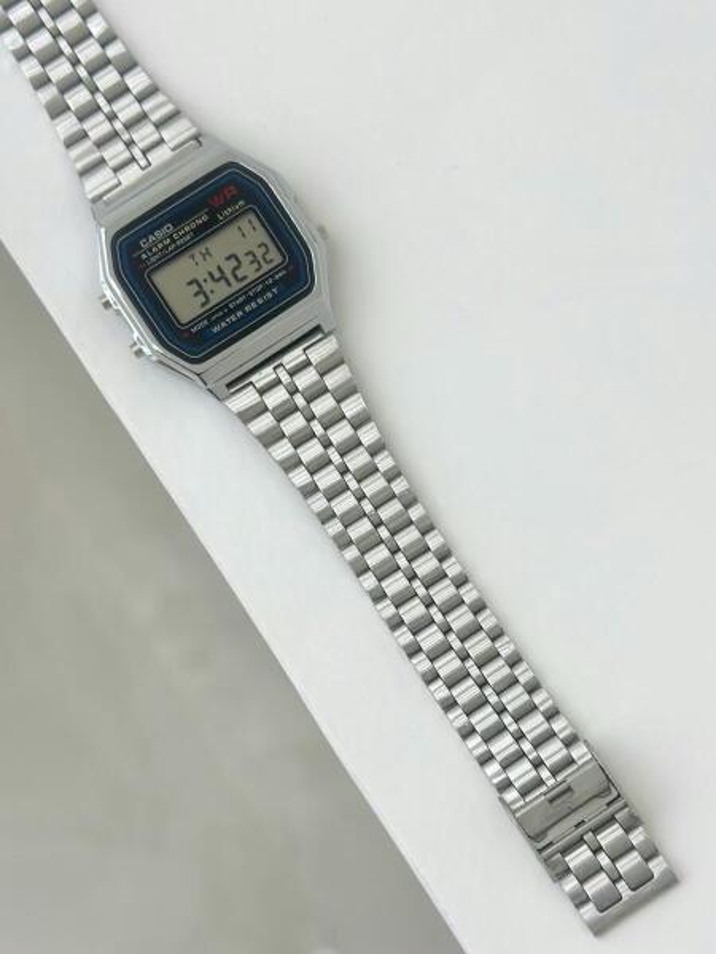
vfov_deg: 39.7
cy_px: 477
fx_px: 1324
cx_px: 358
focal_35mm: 48
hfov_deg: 30.3
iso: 80
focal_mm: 6.86
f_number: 1.78
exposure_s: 1/1323
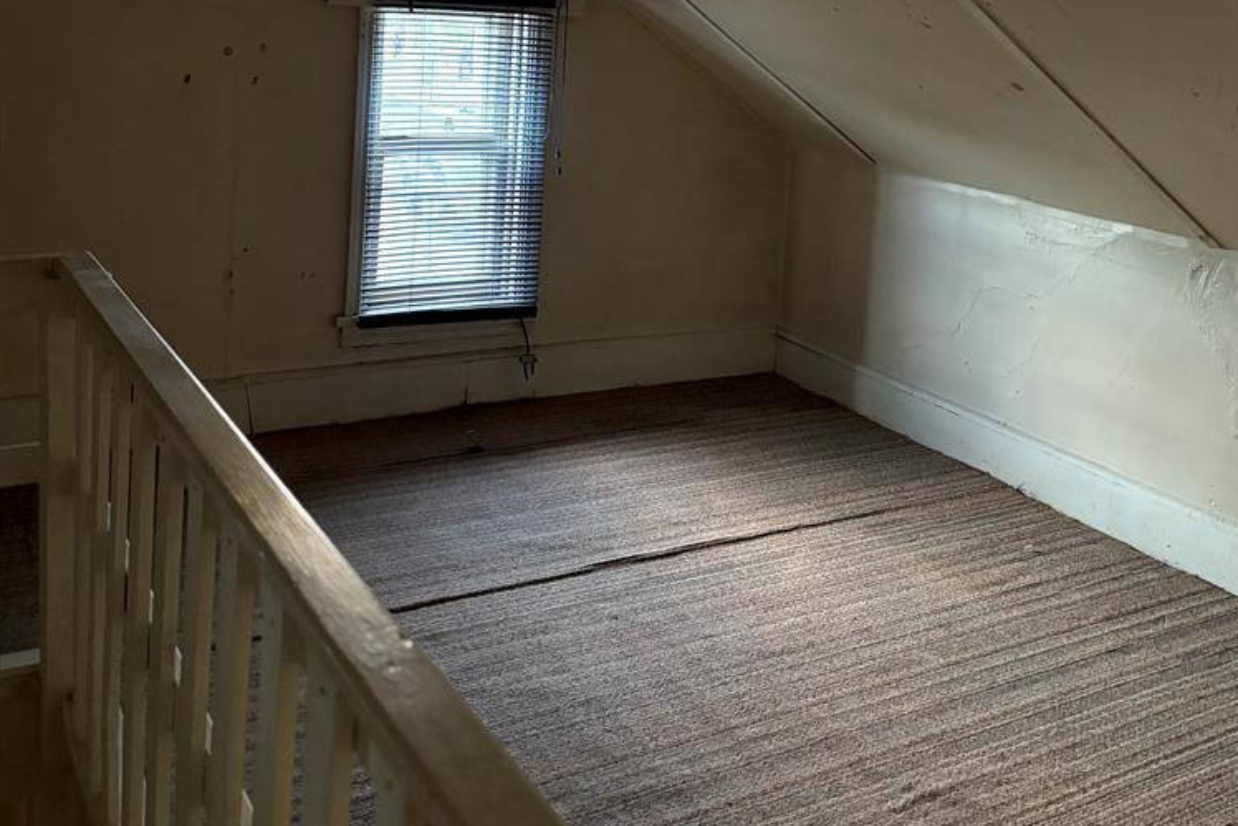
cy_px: 113
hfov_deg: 51.9
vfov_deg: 34.3
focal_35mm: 37
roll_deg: -3.6
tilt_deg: -4.4
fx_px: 1273
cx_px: 627
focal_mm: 5.96
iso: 500
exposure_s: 1/57
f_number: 1.6
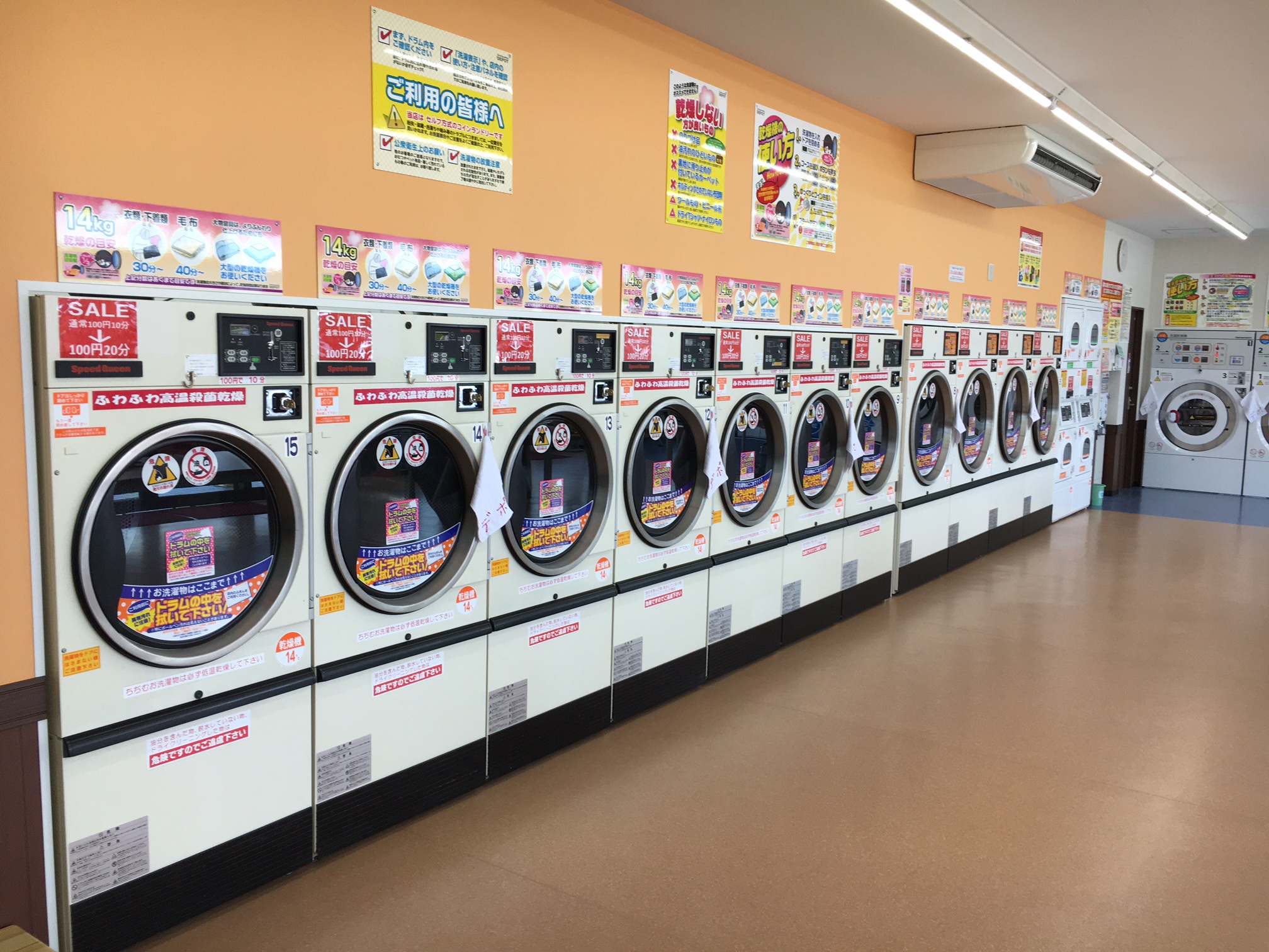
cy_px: 476
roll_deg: -1.3
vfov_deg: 48.2
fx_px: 1063
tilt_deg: -6.6
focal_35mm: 29
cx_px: 634
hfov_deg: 61.7
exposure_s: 1/120
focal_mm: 4.15
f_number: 2.2
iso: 40
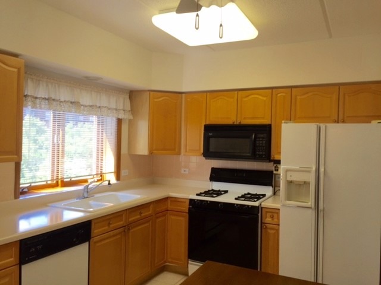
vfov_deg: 48.2
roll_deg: -1.6
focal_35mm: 29
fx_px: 319
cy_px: 142
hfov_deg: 61.7
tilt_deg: -1.7
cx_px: 190
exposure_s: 1/60
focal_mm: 4.15
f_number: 2.2
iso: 32
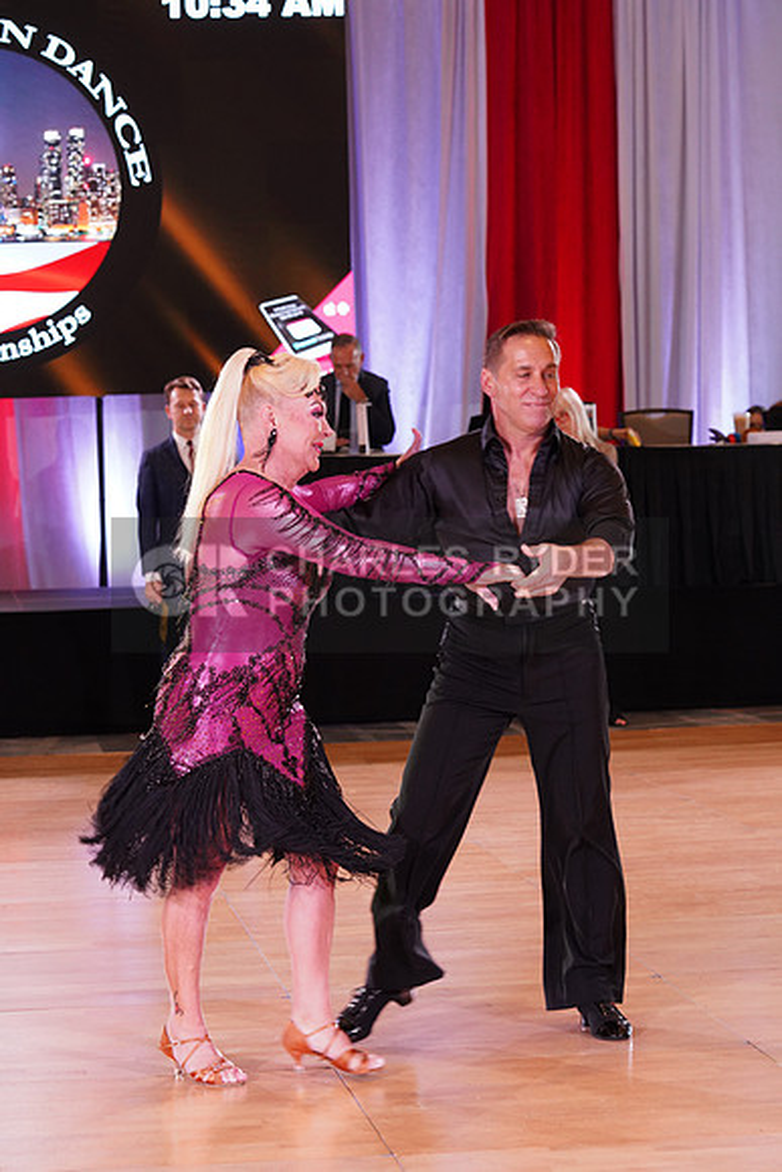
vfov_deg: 20.8
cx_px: 391
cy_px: 586
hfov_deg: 14.0
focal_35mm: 98
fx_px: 3191
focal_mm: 98
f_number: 5.6
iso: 2000
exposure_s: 1/160
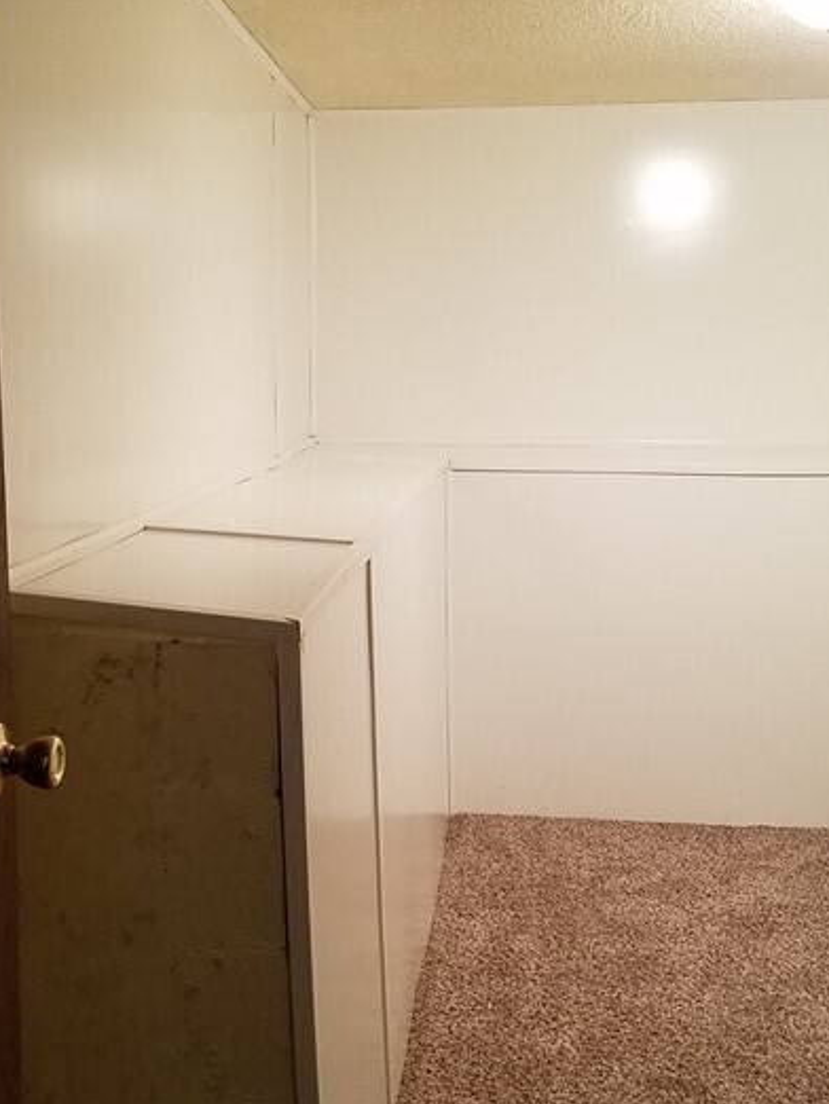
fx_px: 1627
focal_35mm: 51
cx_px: 387
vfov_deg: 37.5
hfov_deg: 28.6
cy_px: 569
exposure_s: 1/24
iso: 200
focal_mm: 4.2
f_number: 1.7
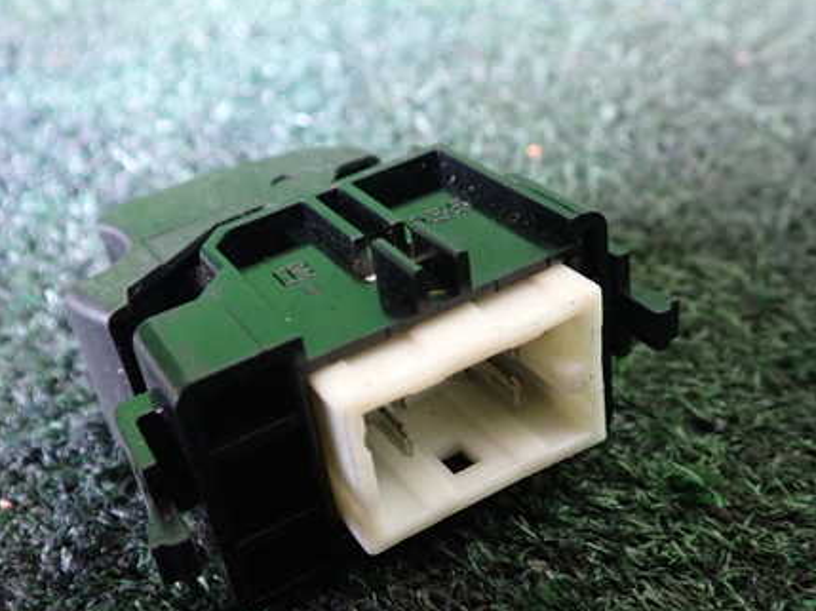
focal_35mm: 42
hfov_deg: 44.6
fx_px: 989
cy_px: 327
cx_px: 323
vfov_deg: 34.3
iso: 800
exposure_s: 1/25
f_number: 2.3
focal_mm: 5.4
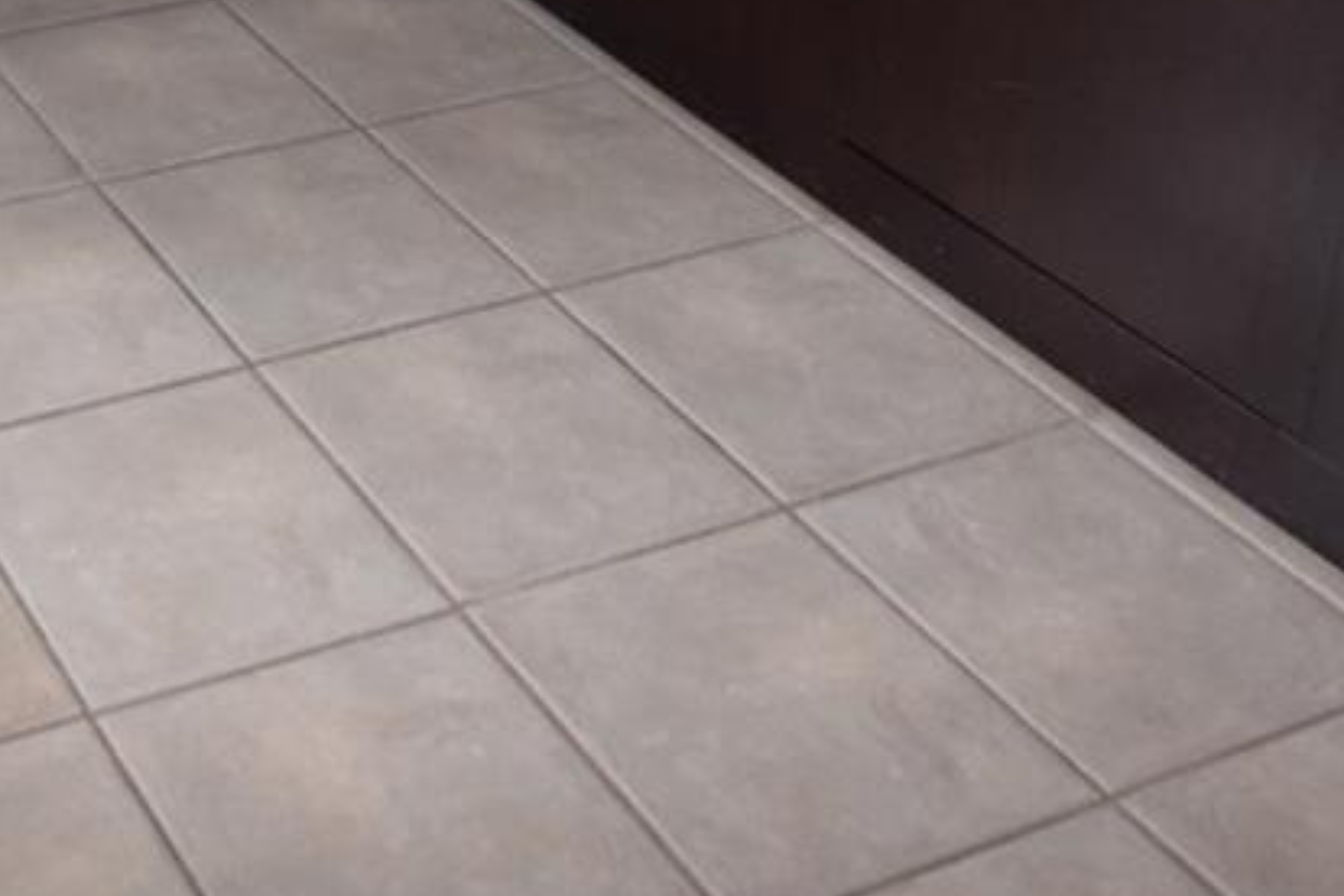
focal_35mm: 58
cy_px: -552
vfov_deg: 19.5
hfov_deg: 30.1
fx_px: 2165
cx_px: -214
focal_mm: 10
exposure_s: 1/100
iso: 800
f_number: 5
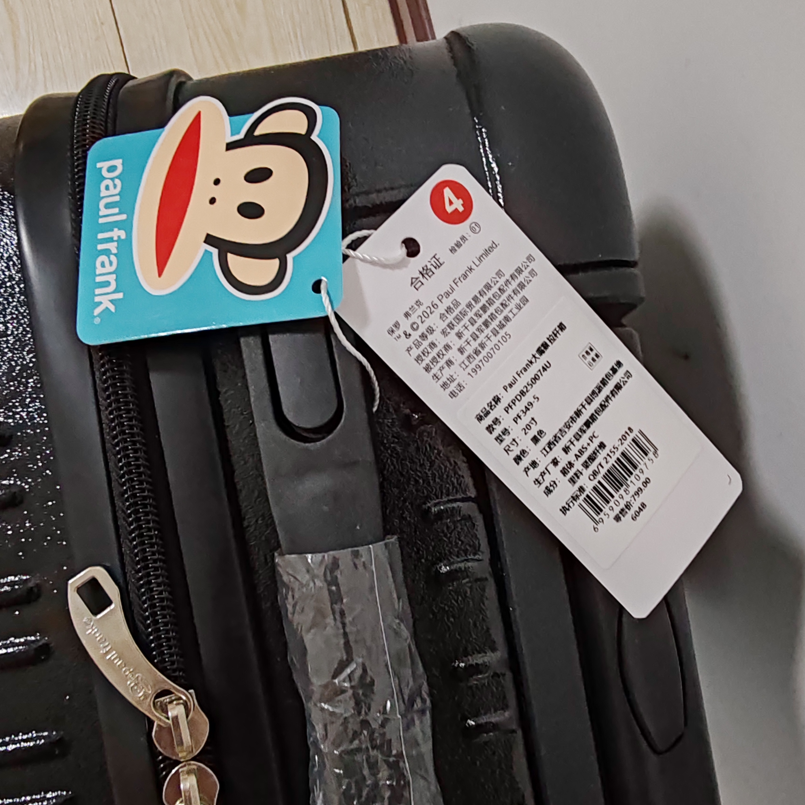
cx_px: 403
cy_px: 448
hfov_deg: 52.5
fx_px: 816
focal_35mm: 31
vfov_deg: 52.4
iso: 500
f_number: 2.2
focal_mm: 1.96
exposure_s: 1/25
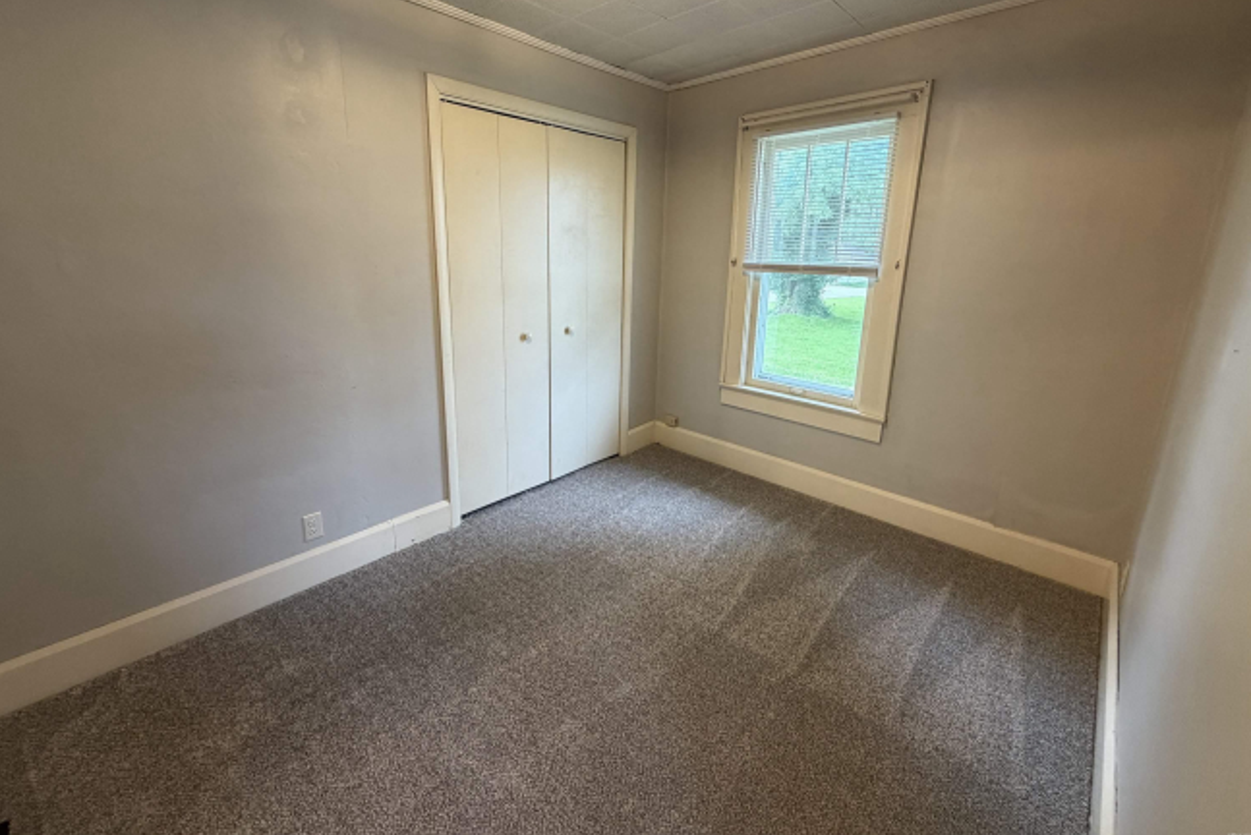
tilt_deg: -12.7
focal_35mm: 15
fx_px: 521
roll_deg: -1.3
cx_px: 616
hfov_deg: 100.4
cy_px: 363
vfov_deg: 77.0
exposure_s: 1/60
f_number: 2.2
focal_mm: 2.2
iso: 250
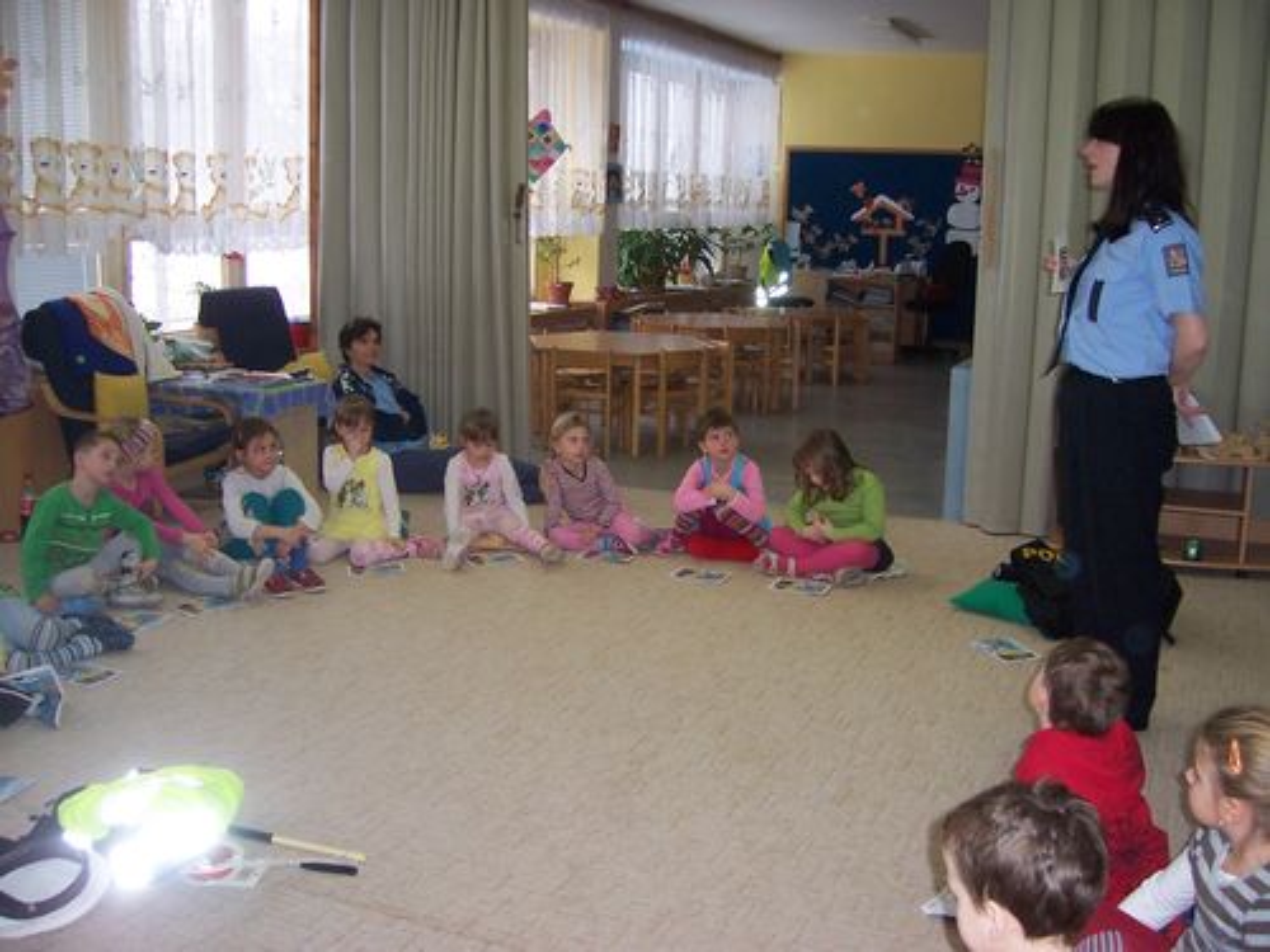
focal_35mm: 36
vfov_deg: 39.7
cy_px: 476
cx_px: 635
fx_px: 1321
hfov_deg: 51.4
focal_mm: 6
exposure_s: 1/60
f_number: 3
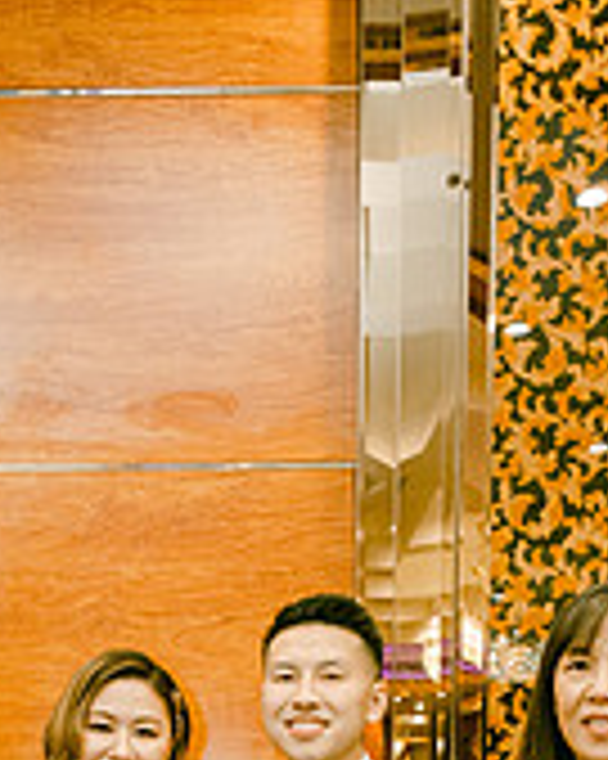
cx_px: 207
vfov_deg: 26.9
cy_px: 967
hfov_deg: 25.2
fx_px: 1351
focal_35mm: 60
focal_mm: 16
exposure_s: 1/125
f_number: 2.8
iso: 800
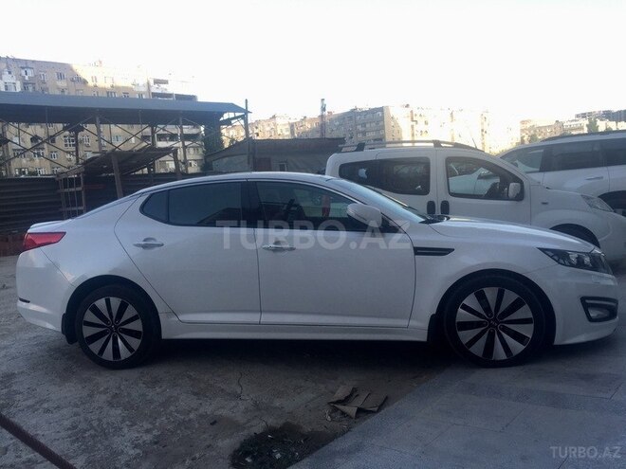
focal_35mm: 29
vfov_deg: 48.2
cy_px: 234
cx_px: 313
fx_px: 524
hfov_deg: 61.7
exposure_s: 1/295
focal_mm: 4.15
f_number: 2.2
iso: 32
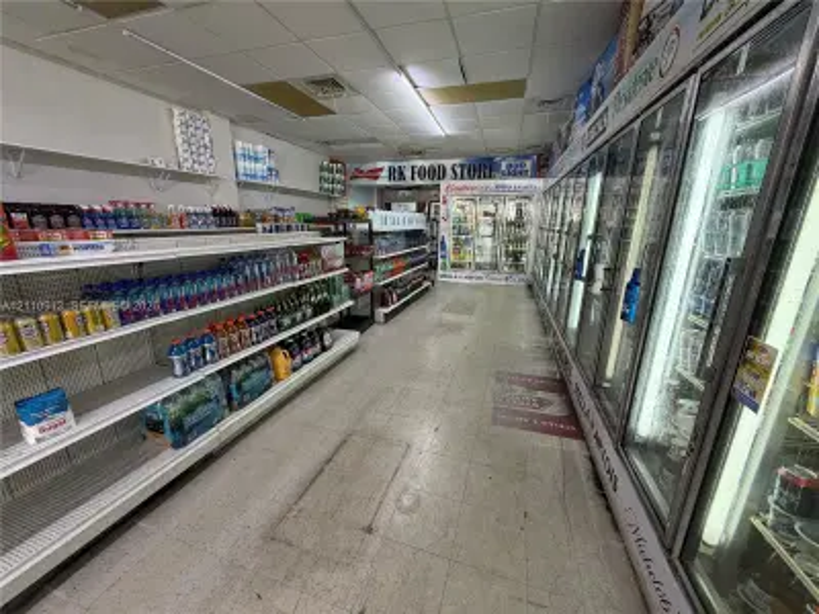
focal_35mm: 14
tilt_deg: -14.2
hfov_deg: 102.1
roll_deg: -0.2
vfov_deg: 85.7
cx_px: 410
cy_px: 307
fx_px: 331
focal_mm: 2.22
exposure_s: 1/60
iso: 200
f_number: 2.2
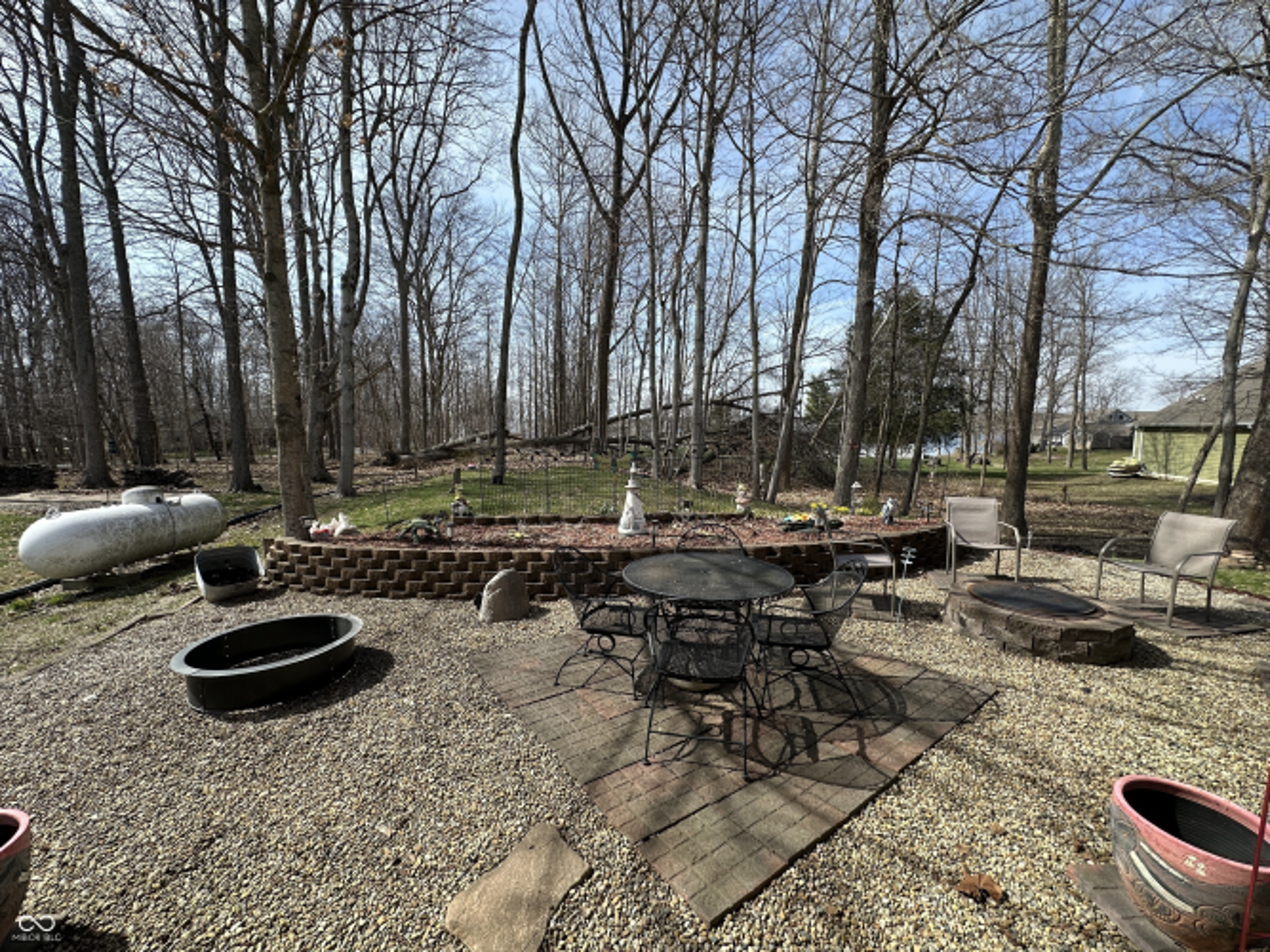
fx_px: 514
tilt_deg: -5.1
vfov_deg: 85.7
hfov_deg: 102.1
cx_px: 635
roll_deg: -0.7
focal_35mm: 14
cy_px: 476
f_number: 2.2
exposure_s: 1/917
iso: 40
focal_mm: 2.22
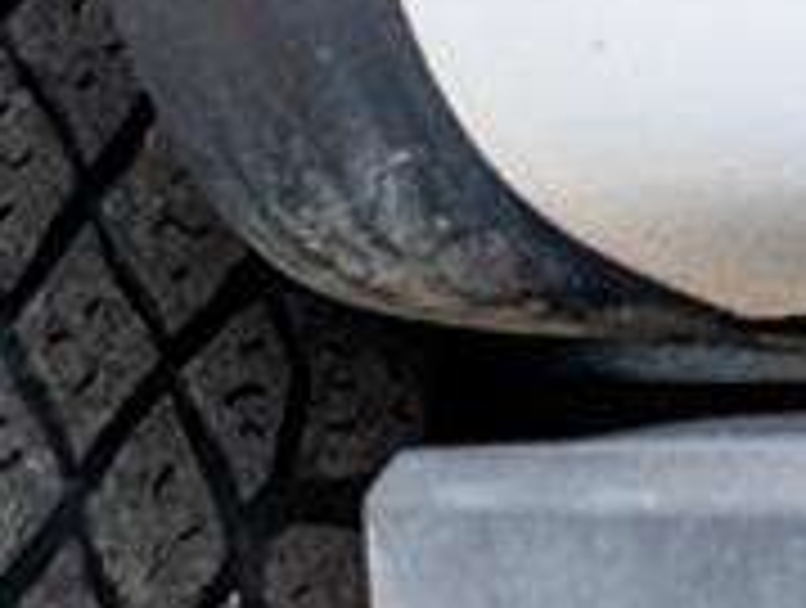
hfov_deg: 2.9
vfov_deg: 2.2
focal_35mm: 683
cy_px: -449
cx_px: -1540
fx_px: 15935
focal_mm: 50
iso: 250
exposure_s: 1/160
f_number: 4
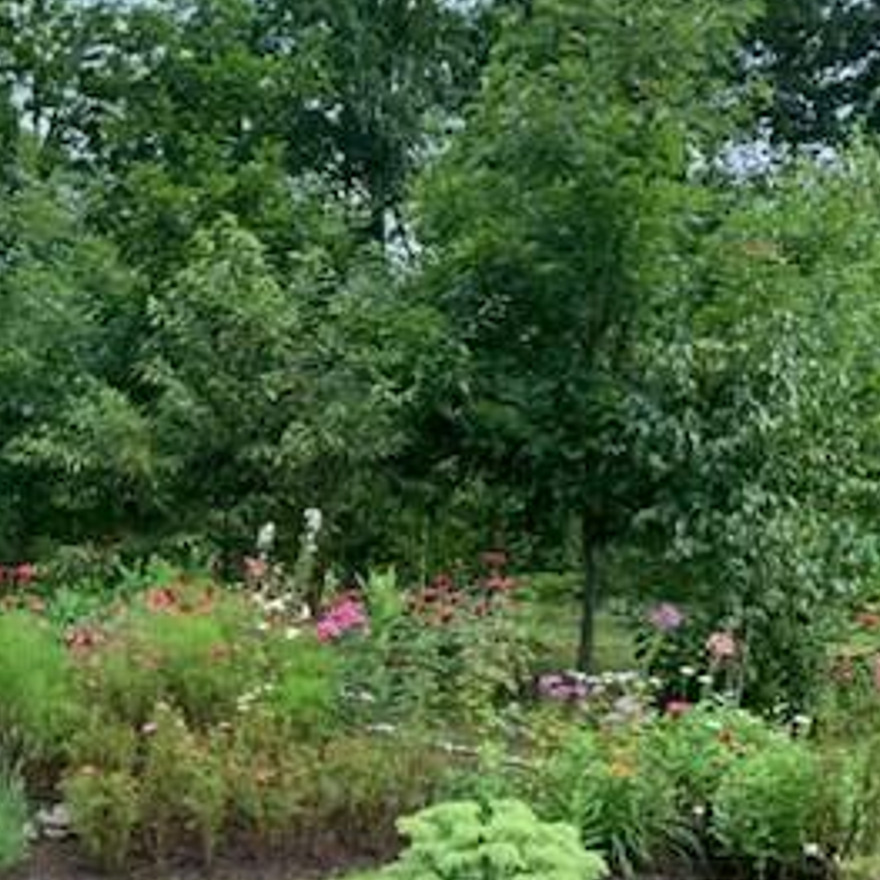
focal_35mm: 56
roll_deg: +0.1
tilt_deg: -5.6
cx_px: 50
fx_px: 1611
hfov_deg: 29.0
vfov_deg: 30.0
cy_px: 669
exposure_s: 1/455
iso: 25
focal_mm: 4.25
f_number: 1.8
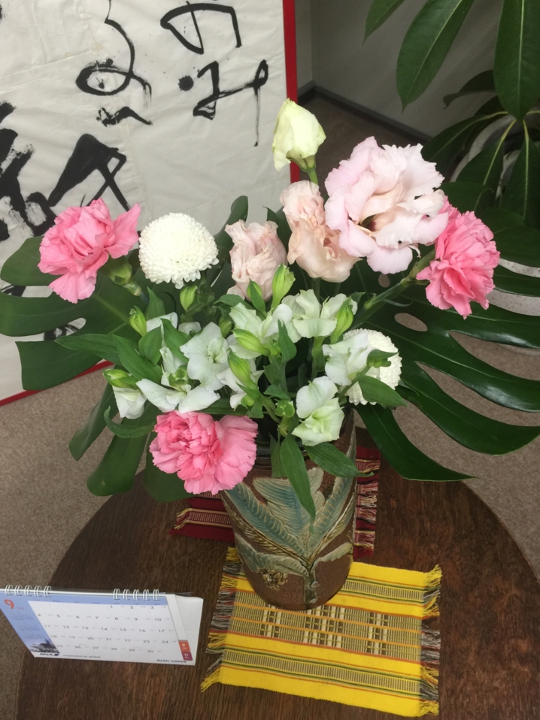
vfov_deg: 58.4
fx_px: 645
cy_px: 350
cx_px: 281
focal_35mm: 31
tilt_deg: -53.2
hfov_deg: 45.4
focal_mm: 4.15
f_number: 2.2
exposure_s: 1/15
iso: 40
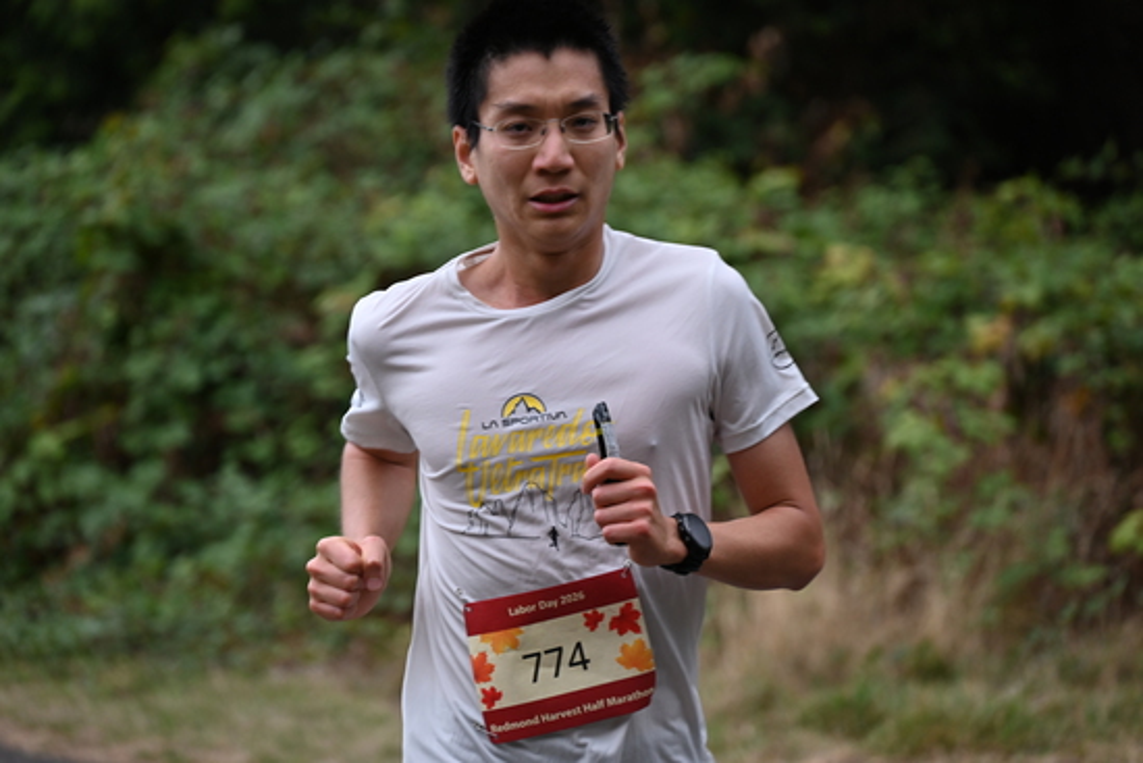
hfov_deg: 10.3
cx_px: 572
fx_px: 6351
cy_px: 382
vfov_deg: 6.9
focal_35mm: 200
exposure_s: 1/250
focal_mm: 200
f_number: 6.3
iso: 1000
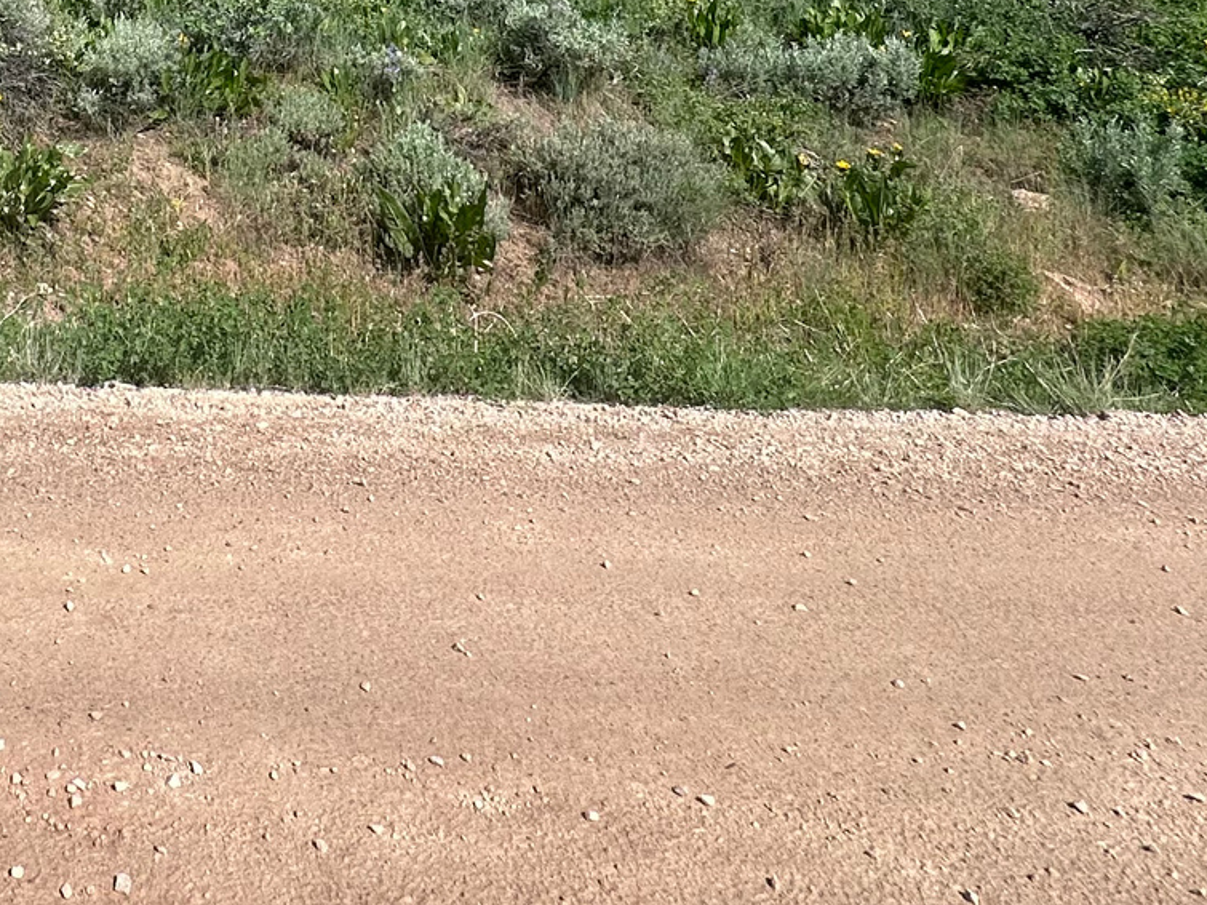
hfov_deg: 43.2
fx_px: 1325
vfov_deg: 30.3
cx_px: 46
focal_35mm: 38
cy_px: -253
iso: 40
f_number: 2.2
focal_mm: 2.22
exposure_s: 1/1350
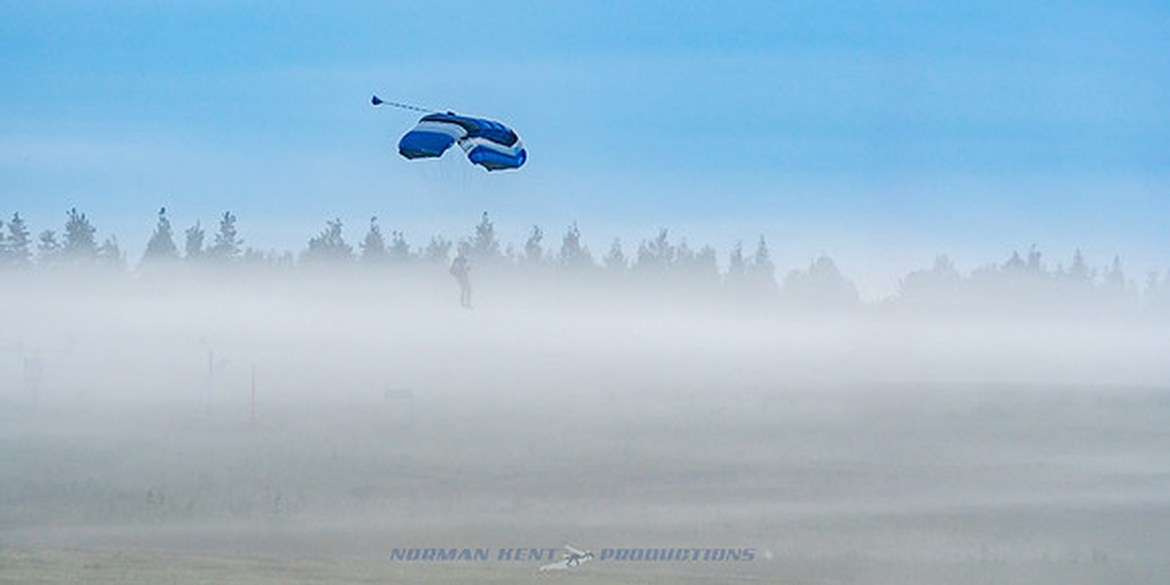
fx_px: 6499
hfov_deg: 10.3
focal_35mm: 215
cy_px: 239
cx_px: 585
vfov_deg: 5.2
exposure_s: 1/250
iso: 1000
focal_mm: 200
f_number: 5.6
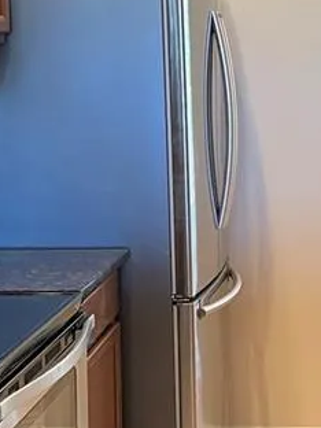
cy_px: 139
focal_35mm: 100
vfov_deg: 19.6
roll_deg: -0.6
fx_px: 1236
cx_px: 346
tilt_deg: -4.1
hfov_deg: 14.5
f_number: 1.6
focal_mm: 5.1
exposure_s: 1/60
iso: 125
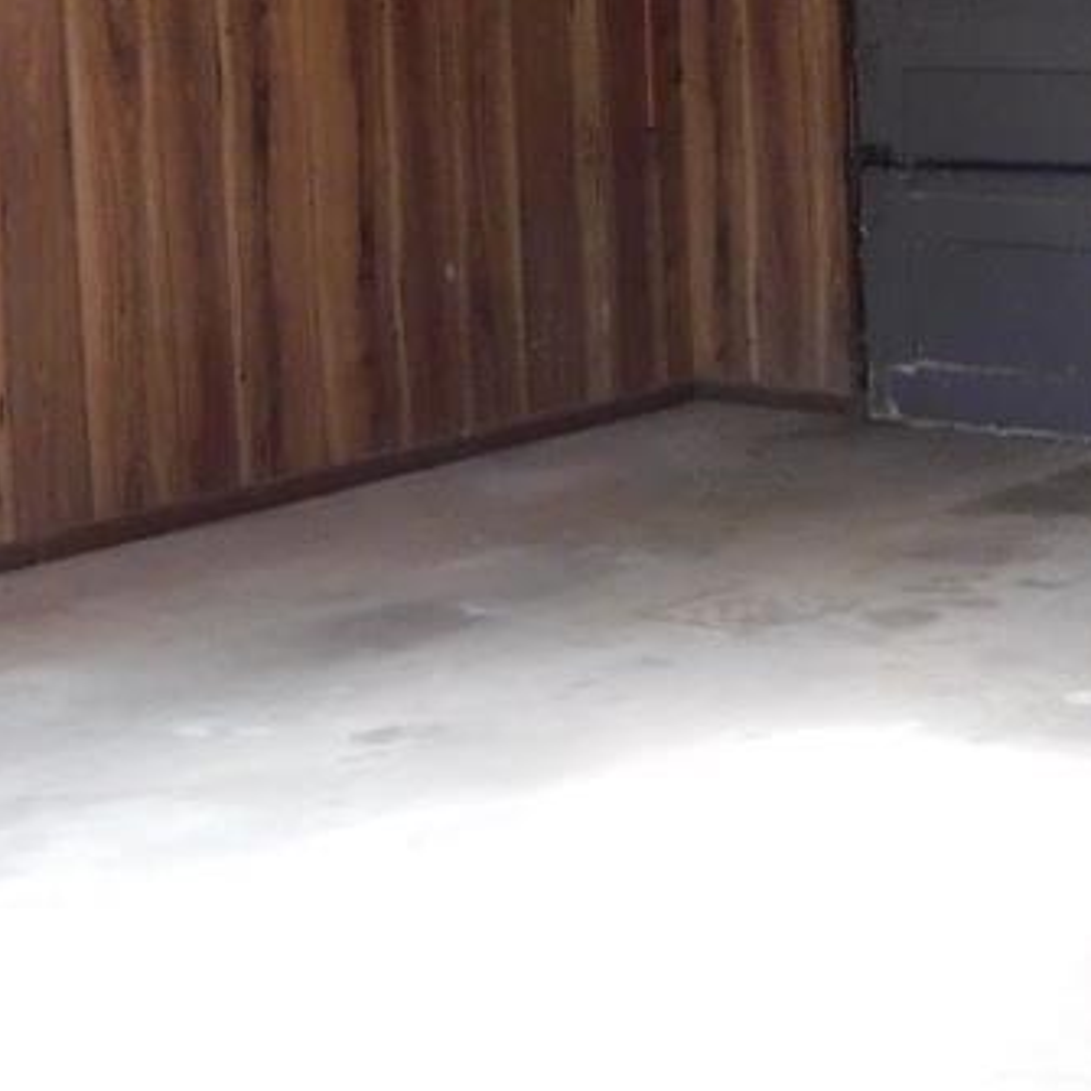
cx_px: 1137
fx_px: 3459
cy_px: 23
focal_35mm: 97
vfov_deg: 17.5
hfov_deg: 17.4
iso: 220
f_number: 3
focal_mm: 4
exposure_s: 1/30
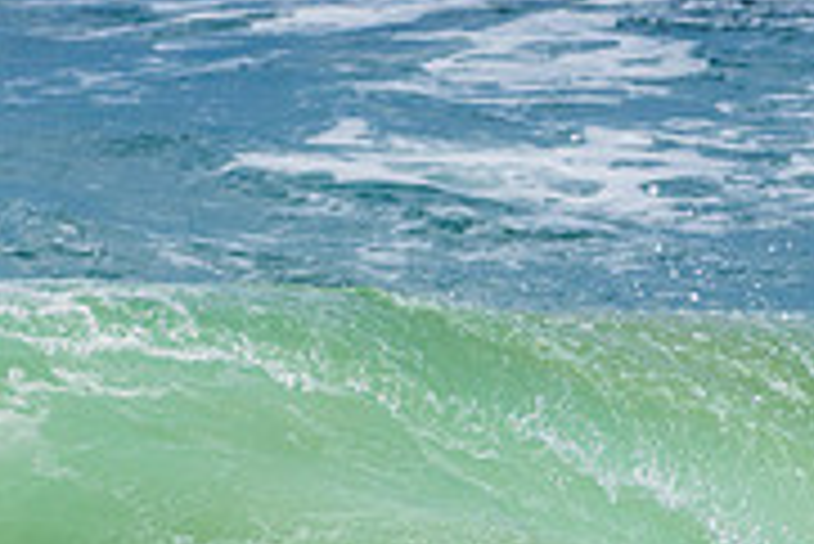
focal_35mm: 1600
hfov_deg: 1.3
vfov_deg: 0.9
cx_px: 292
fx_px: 36206
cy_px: 816
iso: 160
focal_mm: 500
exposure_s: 1/2000
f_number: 5.6
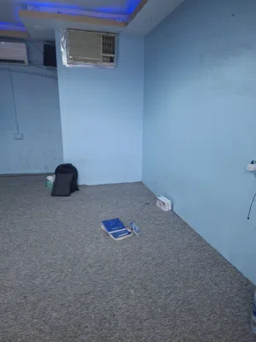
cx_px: 128
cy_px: 171
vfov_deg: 73.9
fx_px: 227
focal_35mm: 23
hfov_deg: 58.9
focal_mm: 5.54
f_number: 1.8
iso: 320
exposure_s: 1/50
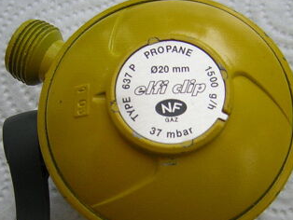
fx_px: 466
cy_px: 156
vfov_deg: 26.4
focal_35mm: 55
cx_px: 168
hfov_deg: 34.8
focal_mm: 4.7
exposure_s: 1/103
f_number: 2.6
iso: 50
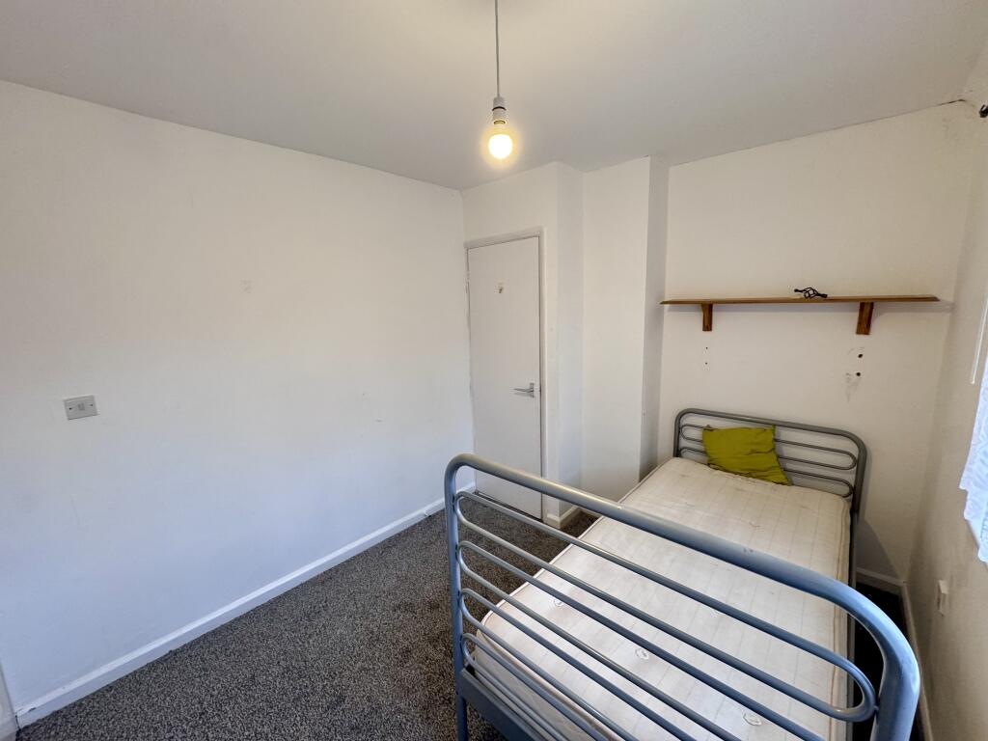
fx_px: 400
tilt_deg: -9.6
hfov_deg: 102.1
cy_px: 370
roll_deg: +2.2
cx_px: 494
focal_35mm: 14
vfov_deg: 85.7
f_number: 2.2
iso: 200
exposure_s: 1/50
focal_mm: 2.22
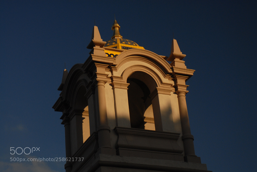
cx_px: 128
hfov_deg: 19.4
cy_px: 86
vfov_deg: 13.1
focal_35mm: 105
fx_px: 750
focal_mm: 70
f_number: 3.5
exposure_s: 1/1600
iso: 320
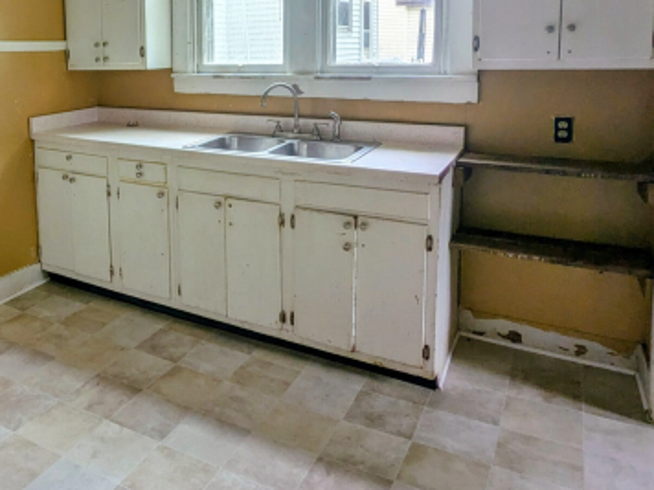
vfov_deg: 45.0
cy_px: 114
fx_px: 567
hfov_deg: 56.0
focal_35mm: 30
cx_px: 137
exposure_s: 1/60
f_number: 2.2
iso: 69
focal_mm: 2.35
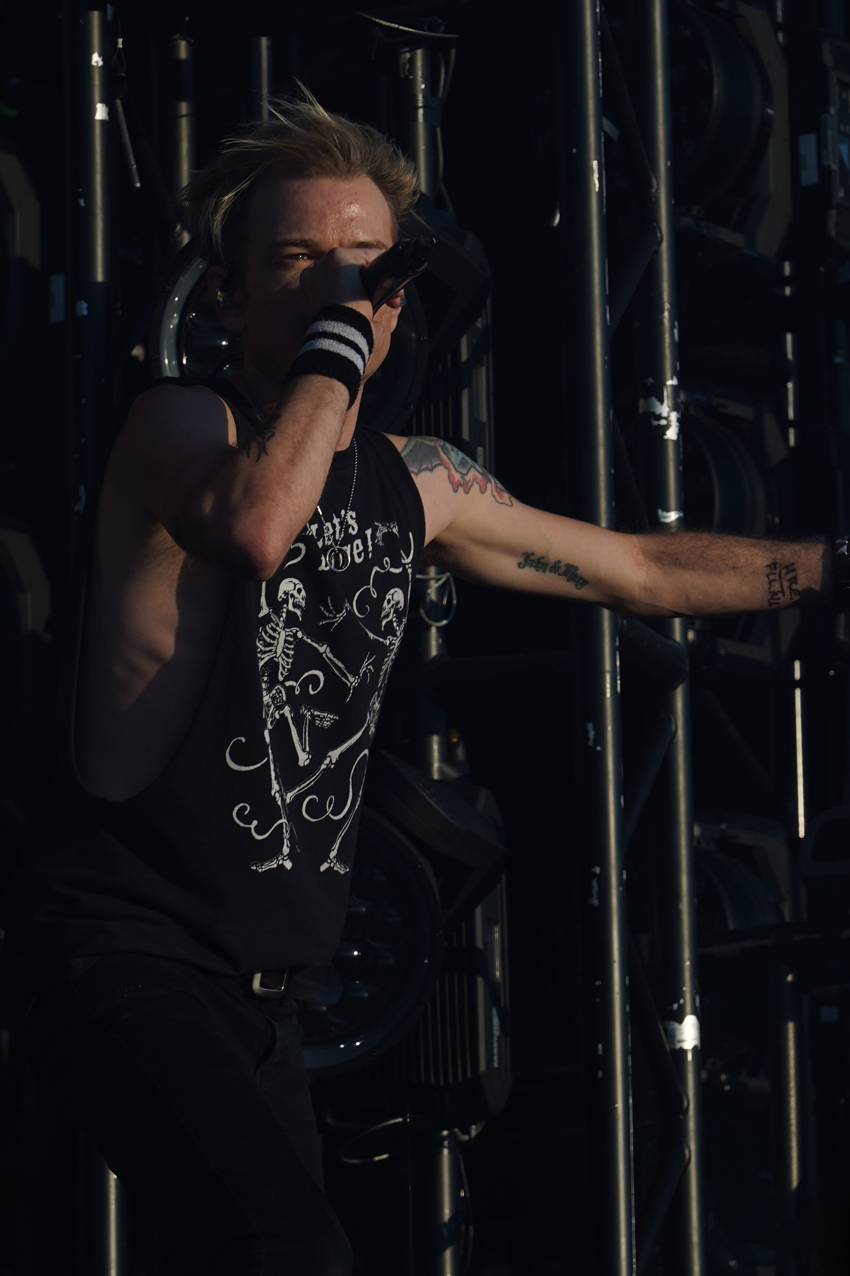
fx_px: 7013
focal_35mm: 198
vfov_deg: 10.4
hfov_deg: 6.9
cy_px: 611
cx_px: 357
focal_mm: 105
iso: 100
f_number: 7.1
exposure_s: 1/400
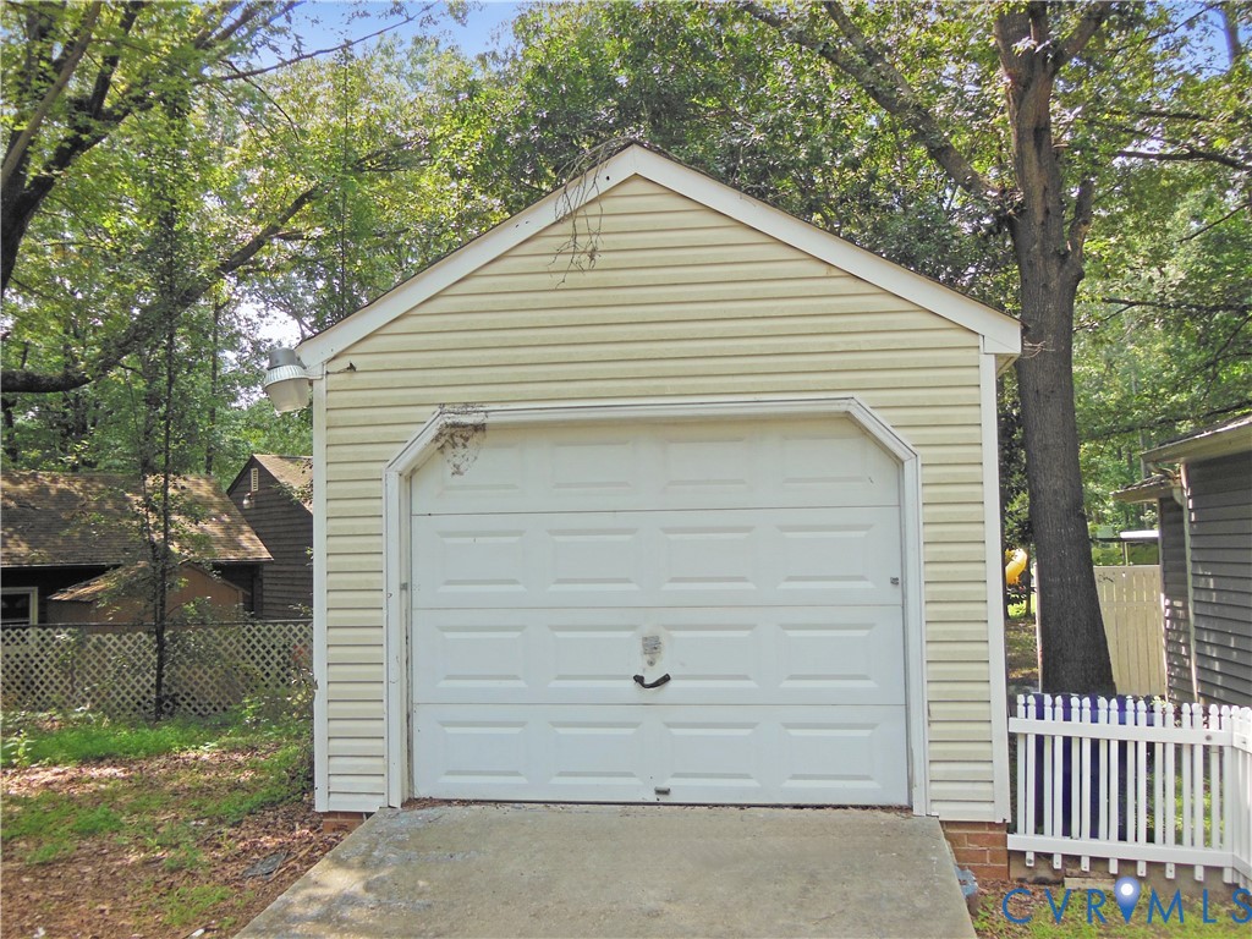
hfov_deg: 54.0
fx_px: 1230
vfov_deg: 41.8
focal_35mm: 34
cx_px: 626
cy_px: 470
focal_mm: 6
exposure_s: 1/250
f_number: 3.9
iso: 125
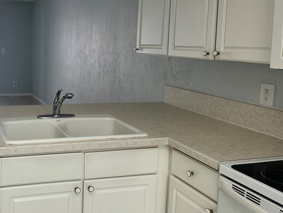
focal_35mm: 40
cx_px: 51
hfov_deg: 44.2
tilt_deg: -5.5
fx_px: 327
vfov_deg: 35.7
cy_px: 78
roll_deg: -0.3
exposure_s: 1/286
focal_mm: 6.86
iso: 80
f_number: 1.78
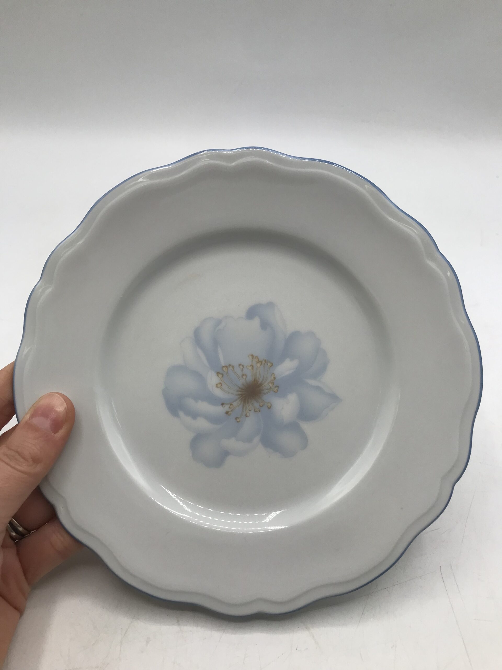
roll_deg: -2.4
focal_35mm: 28
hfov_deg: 49.7
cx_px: 251
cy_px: 335
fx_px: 541
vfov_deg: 63.4
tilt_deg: -43.1
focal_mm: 3.99
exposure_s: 1/1198
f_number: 1.8
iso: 20
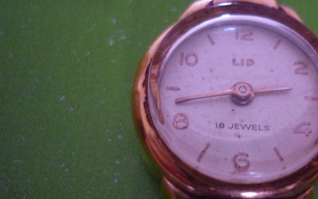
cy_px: 130
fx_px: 476
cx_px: 232
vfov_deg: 23.4
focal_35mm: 55
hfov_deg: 36.2
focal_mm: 5.5
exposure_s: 1/8
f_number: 2.8
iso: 400
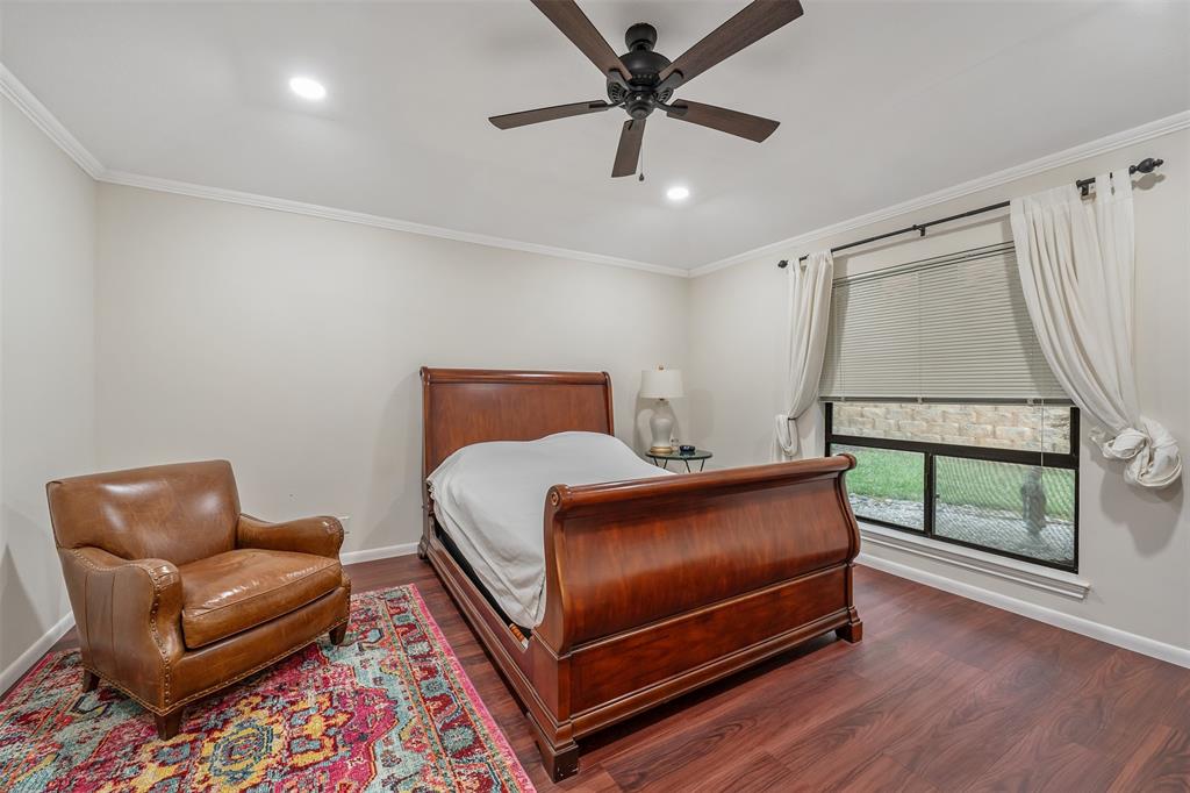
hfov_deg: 104.3
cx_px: 595
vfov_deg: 81.2
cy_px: 396
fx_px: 463
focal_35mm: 14
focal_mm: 14
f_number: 8
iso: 800
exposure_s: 1/8
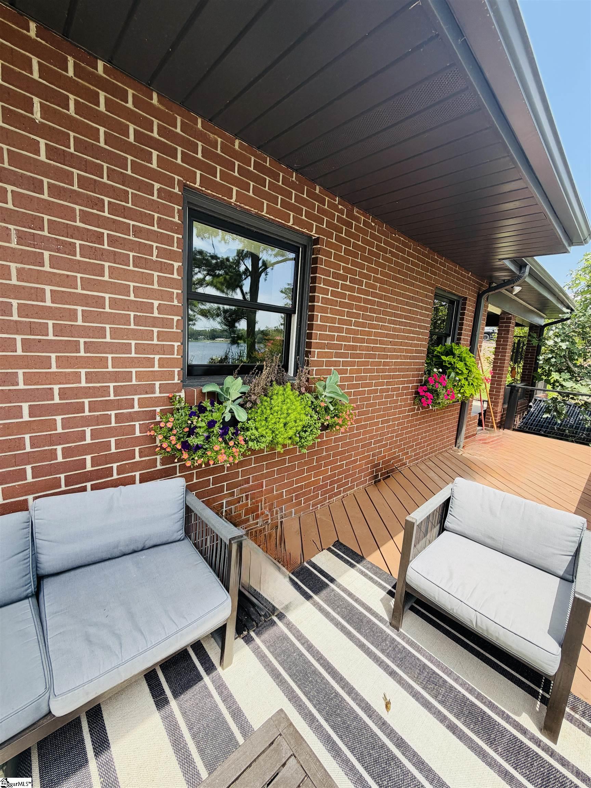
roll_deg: -3.9
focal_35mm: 14
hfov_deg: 85.7
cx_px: 296
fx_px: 319
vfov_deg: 102.1
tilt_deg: -8.6
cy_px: 394
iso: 50
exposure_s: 1/502
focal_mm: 2.22
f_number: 2.2
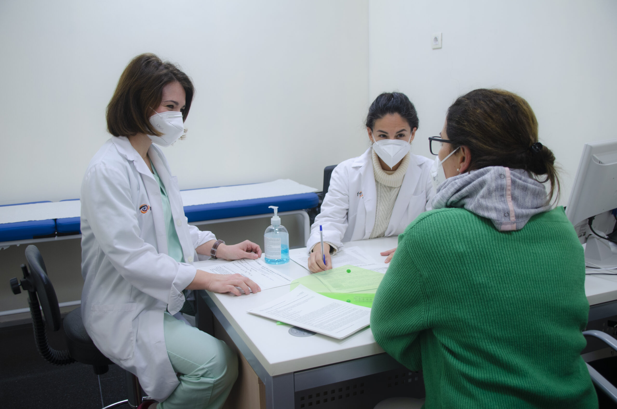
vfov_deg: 39.8
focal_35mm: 33
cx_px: 308
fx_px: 564
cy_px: 204
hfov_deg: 57.3
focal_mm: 22
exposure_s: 1/15
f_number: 3.8
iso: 160
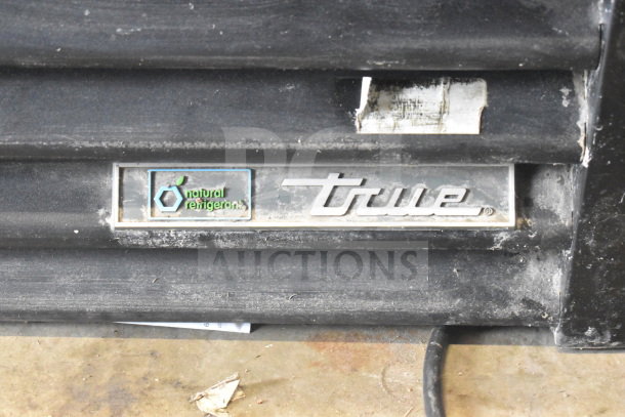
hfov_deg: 26.0
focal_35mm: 78
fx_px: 1354
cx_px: 312
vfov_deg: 17.5
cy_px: 208
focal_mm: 52
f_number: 5.6
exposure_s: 1/80
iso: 12800
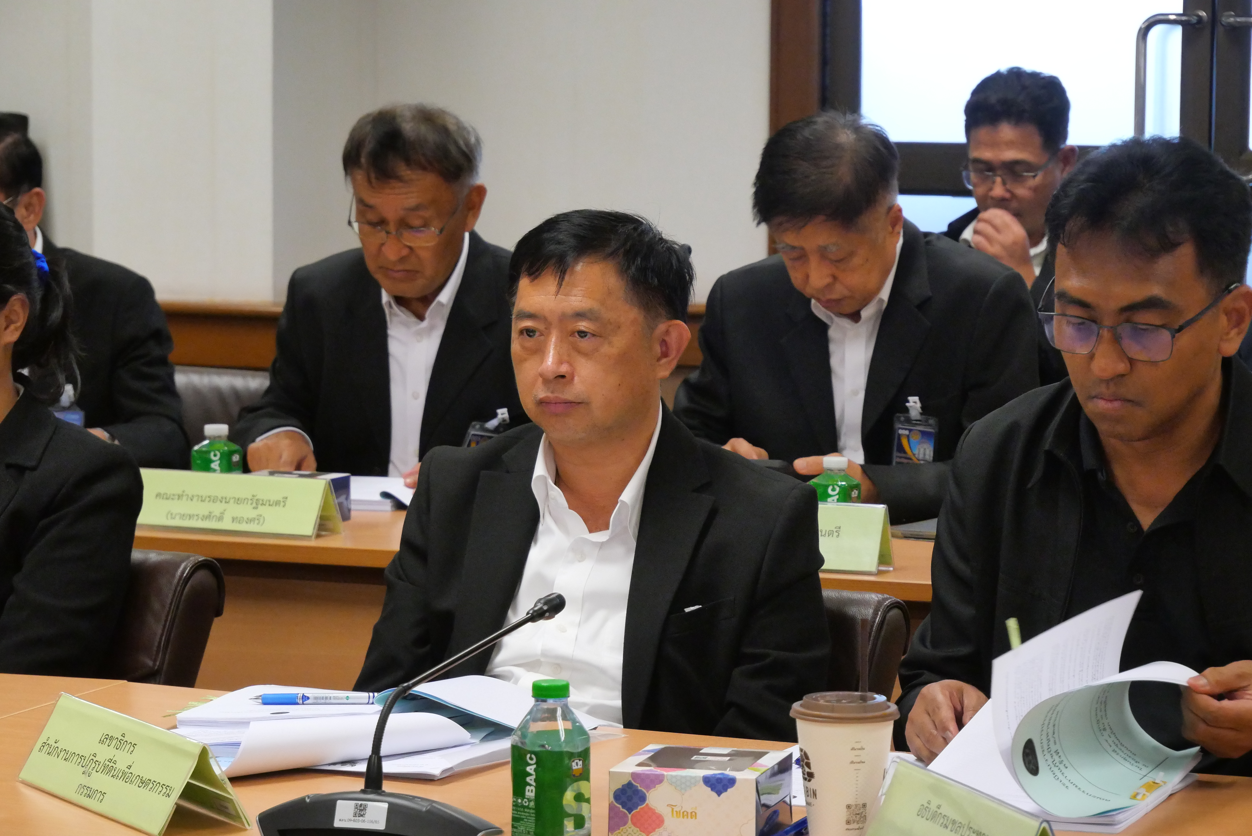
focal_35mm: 124
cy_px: 418
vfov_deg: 11.1
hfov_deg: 16.5
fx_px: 4315
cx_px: 626
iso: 3200
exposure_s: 1/160
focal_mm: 60
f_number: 5.6
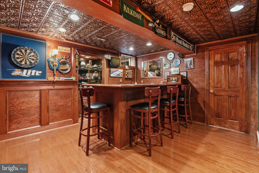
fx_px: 115
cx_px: 130
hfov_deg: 96.7
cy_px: 86
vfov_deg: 73.8
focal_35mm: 16
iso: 4000
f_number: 8
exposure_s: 1/3
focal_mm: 16
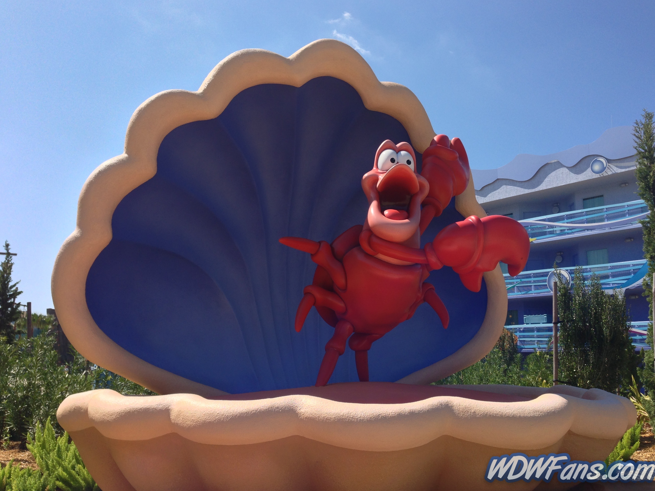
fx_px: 643
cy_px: 241
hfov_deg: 54.0
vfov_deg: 41.8
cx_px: 334
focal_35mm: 34
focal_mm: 4.13
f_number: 2.4
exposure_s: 1/1205
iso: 50
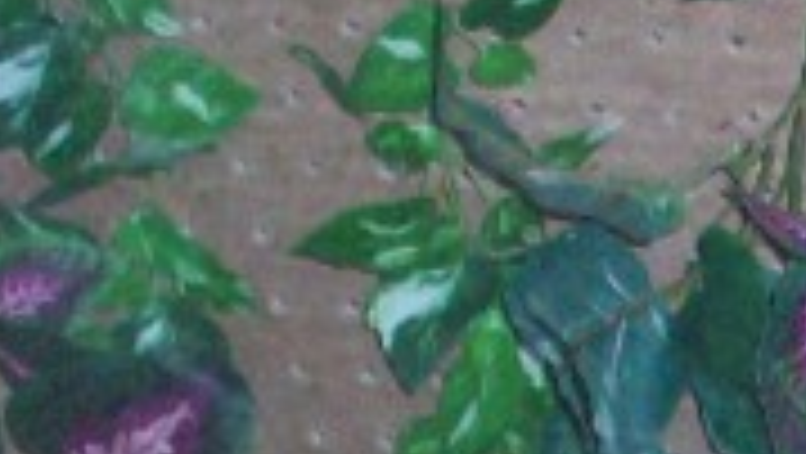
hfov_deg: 8.7
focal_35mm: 231
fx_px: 4941
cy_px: 989
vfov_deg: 5.1
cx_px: 1716
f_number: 2.8
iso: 160
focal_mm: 6.2
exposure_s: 1/45
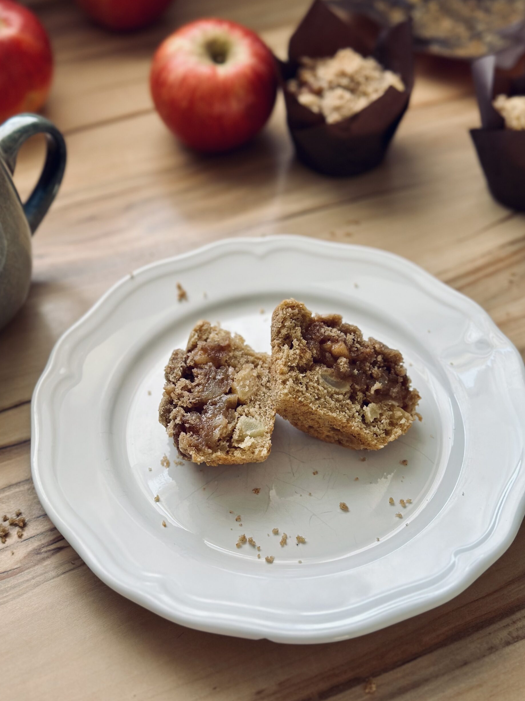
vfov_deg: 38.2
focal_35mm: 50
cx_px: 260
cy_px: 350
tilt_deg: -47.1
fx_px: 1011
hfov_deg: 29.1
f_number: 1.78
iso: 125
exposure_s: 1/118
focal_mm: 6.86
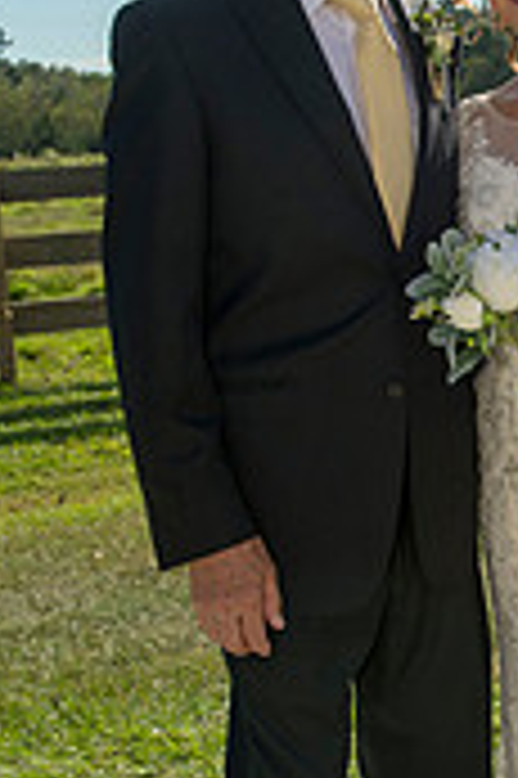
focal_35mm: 83
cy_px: 400
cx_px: 574
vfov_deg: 24.5
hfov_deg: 15.9
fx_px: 1795
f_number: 6.3
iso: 200
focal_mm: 32
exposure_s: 1/500
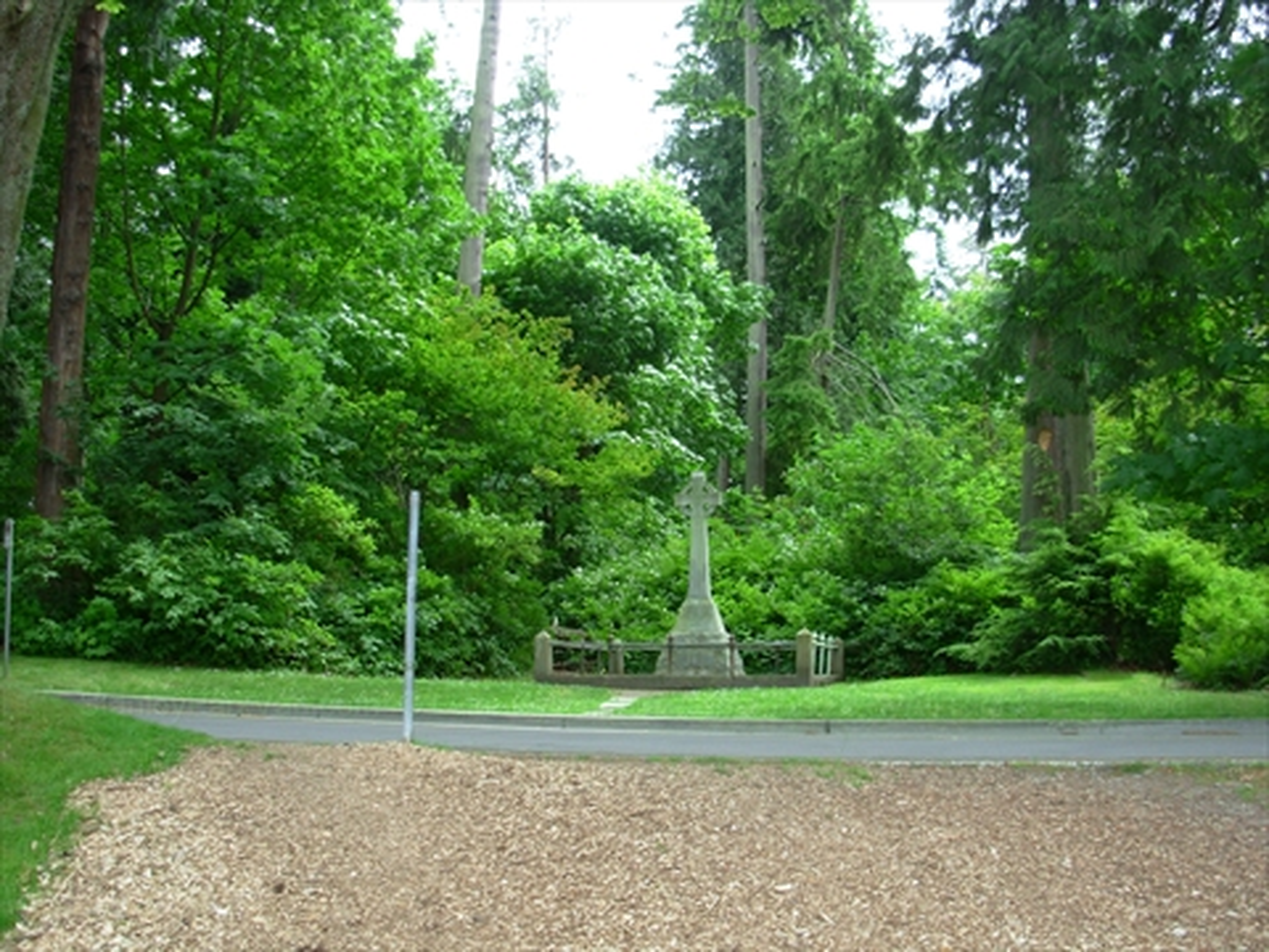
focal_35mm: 38
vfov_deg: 37.7
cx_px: 634
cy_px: 476
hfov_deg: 49.0
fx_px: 1393
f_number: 2.9
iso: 50
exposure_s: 1/117
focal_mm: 6.3
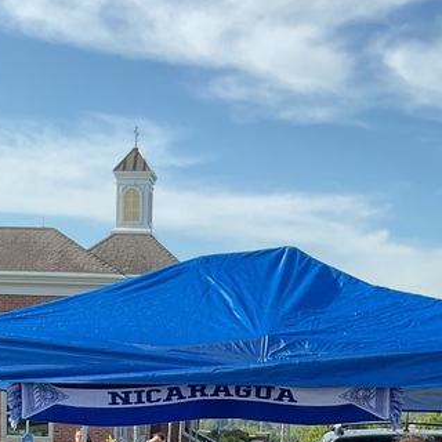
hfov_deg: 21.1
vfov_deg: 18.9
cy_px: 637
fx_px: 1185
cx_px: 156
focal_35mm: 82
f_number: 1.8
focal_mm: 3
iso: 16
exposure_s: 1/700
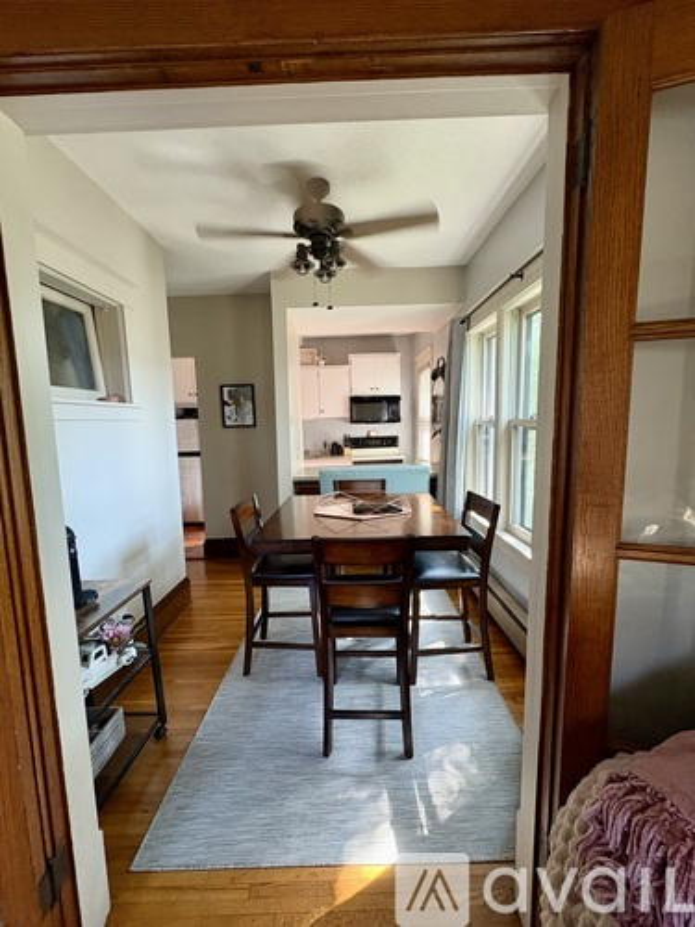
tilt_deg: -6.0
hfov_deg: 85.7
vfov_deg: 102.1
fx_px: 375
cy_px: 464
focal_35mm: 14
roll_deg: +0.5
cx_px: 348
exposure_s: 1/60
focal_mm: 2.22
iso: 400
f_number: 2.2
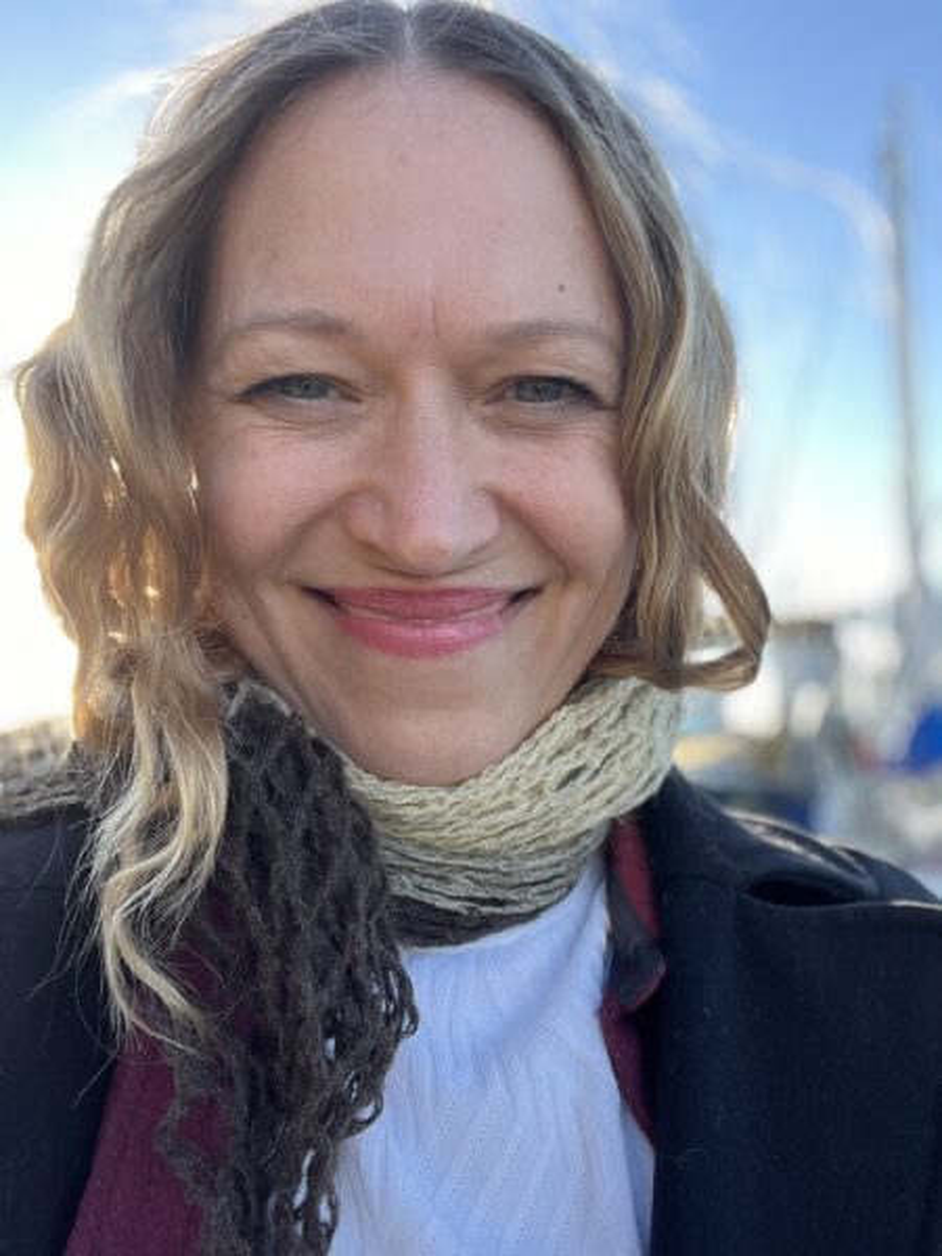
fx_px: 1089
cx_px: 471
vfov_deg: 60.0
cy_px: 628
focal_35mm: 30
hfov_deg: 46.8
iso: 50
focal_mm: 2.71
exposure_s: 1/142
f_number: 2.2
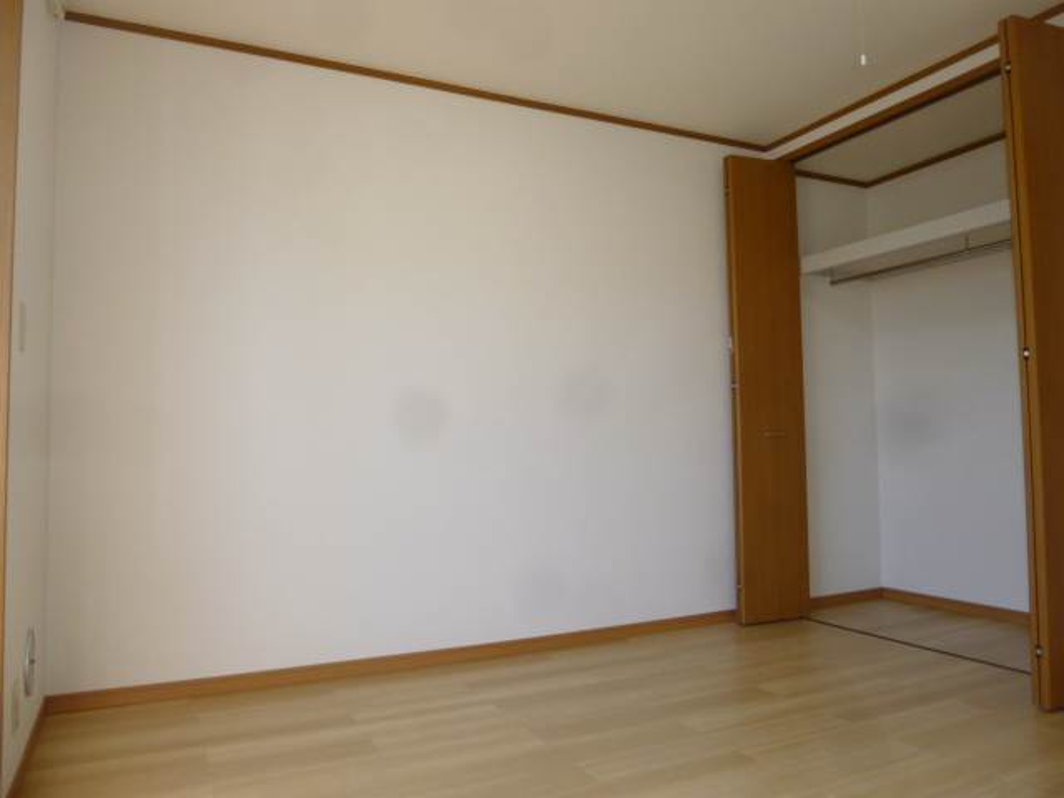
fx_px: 768
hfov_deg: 69.4
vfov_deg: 54.9
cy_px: 399
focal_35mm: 25
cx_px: 532
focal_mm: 4.5
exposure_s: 1/60
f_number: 3.1
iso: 100
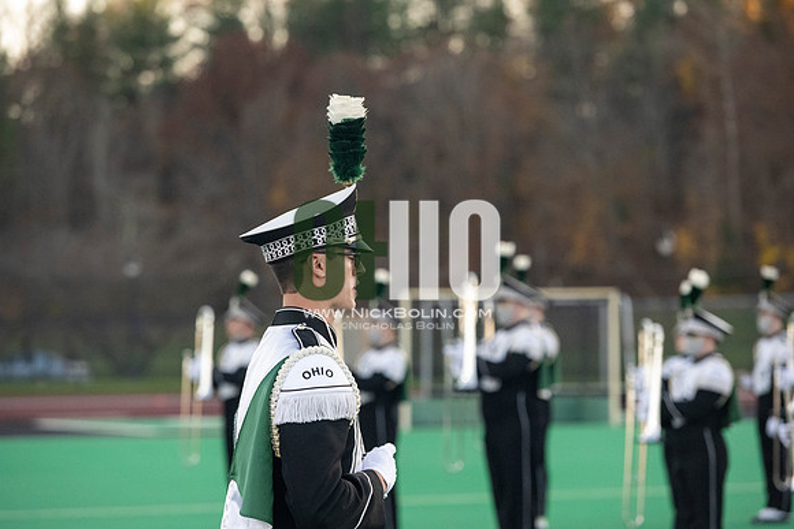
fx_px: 3750
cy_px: 264
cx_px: 397
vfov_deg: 8.1
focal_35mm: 170
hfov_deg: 12.1
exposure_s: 1/3200
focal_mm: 170
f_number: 4.5
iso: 5000
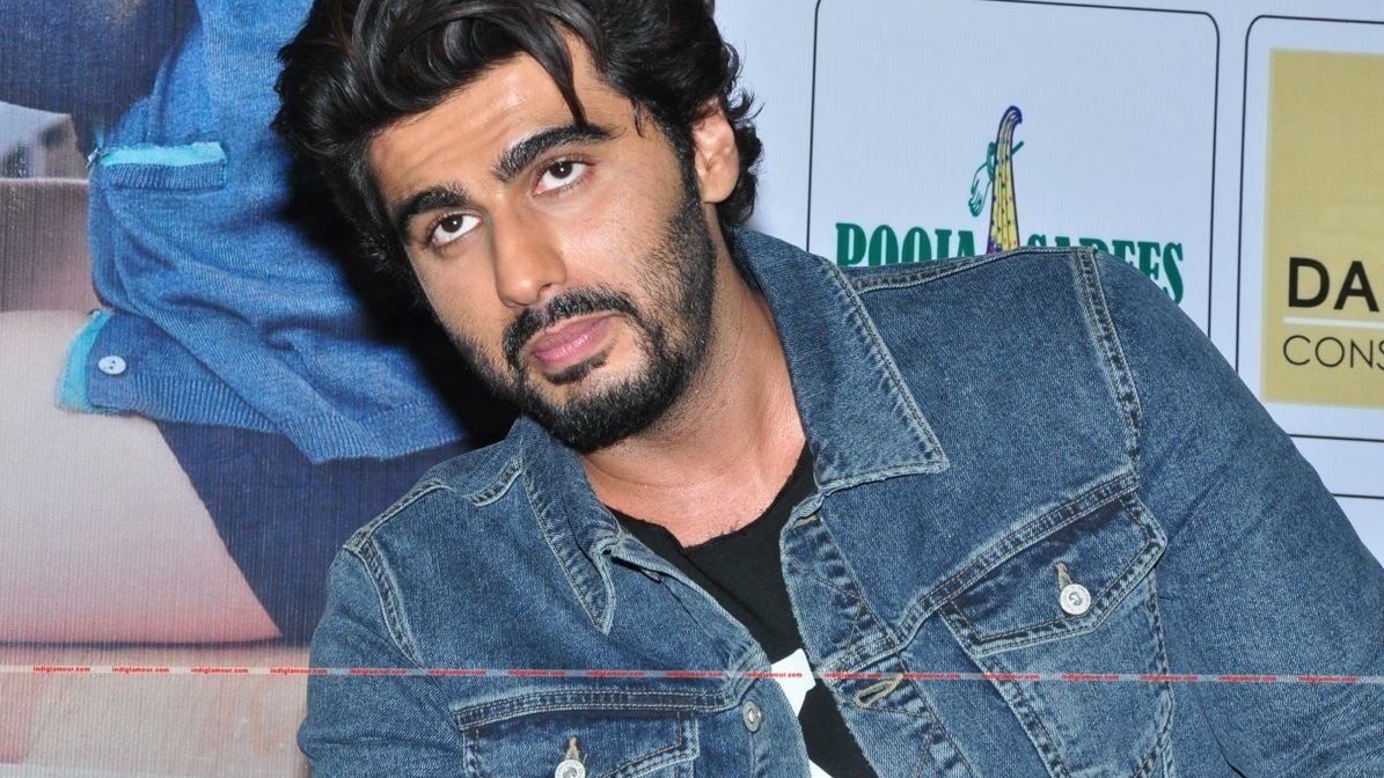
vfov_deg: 7.3
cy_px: 334
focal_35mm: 166
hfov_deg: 13.0
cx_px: 694
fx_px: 6074
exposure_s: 1/125
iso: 800
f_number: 14
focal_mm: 105
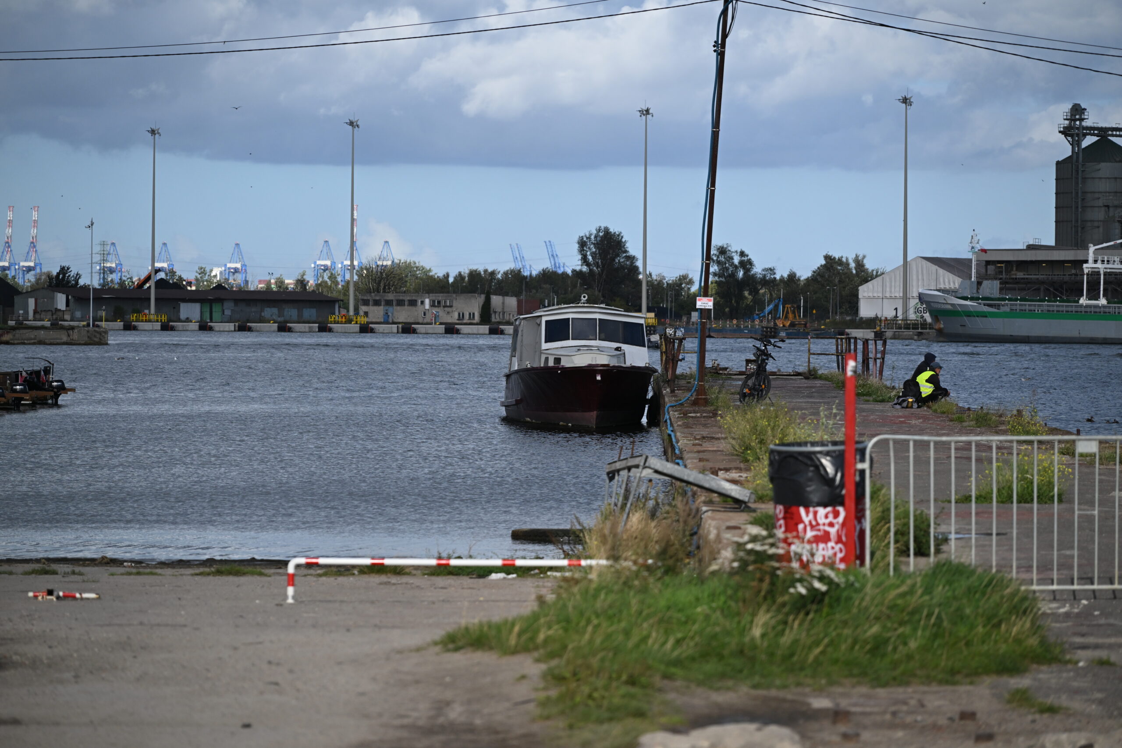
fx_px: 3740
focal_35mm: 120
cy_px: 374
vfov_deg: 11.4
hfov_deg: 17.1
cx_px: 561
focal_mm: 120
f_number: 4
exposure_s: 1/5000
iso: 400
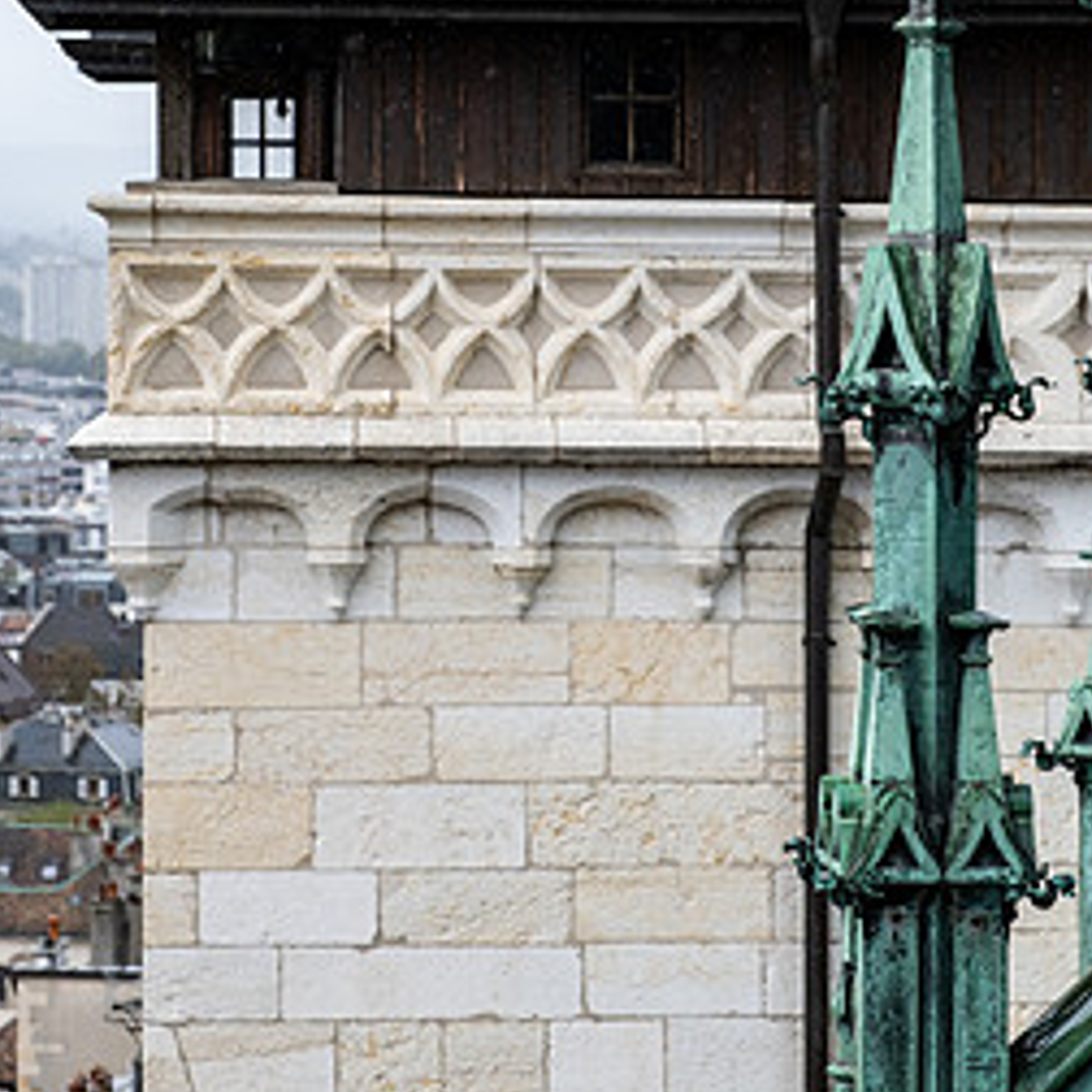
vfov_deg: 13.8
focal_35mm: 126
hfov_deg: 13.8
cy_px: 286
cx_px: 594
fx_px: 4497
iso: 320
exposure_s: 1/1250
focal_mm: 55
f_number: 2.8
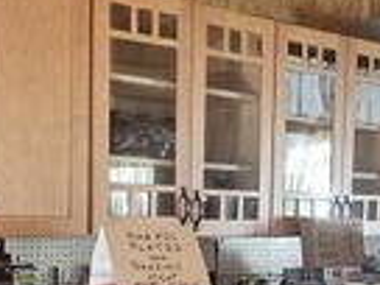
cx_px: 95
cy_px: 274
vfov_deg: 23.2
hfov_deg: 31.1
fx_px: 670
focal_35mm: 61
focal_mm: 2.2
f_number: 2.2
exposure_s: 1/60
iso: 400
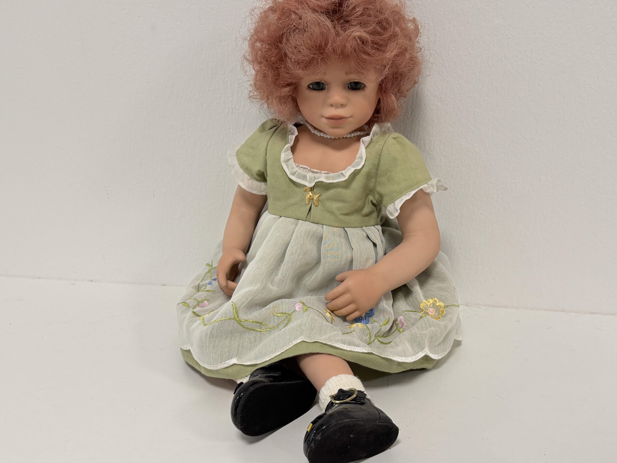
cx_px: 315
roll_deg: +0.3
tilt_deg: -17.3
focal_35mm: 40
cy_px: 221
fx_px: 713
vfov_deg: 36.0
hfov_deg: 46.8
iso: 160
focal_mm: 6.76
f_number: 1.78
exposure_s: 1/100
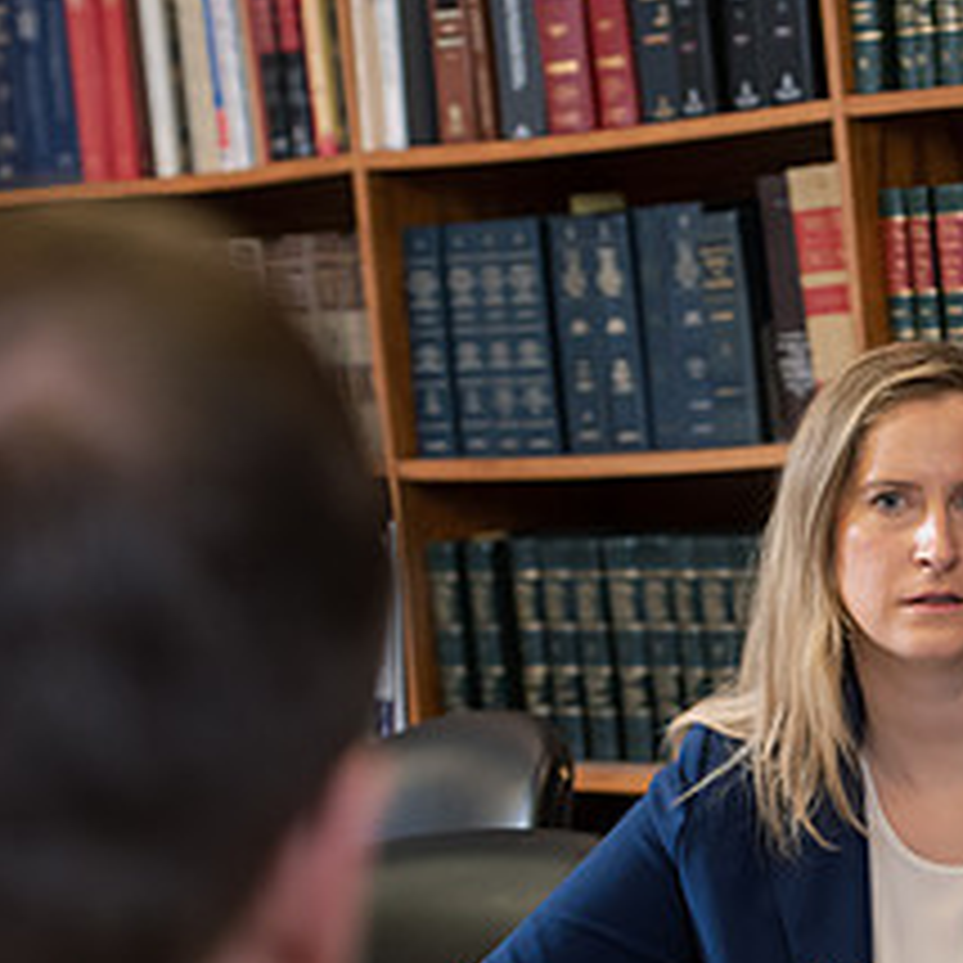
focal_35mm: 196
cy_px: 853
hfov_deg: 8.9
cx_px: 886
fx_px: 6169
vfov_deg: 8.9
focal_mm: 85
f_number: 4
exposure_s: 1/125
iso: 1250
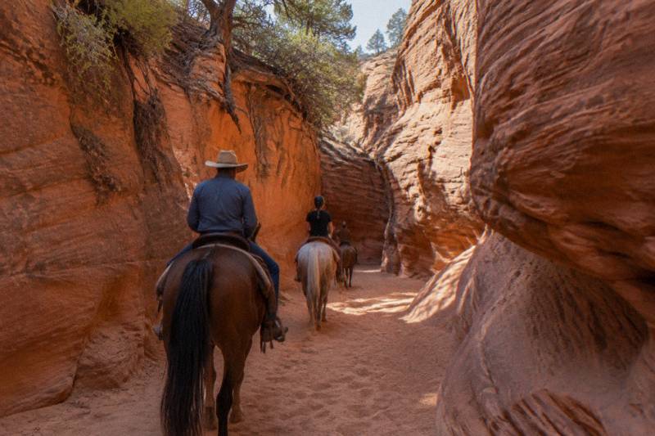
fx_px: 1164
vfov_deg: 21.2
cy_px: 218
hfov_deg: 31.4
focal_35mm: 64
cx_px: 328
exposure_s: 1/60
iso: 320
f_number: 11
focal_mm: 64
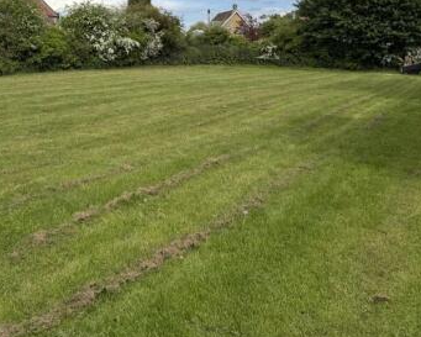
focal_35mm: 40
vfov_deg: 36.6
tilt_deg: -7.4
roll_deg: +0.4
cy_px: 88
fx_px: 499
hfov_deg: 45.4
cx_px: 155
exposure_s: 1/4673
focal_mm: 6.76
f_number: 1.78
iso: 80
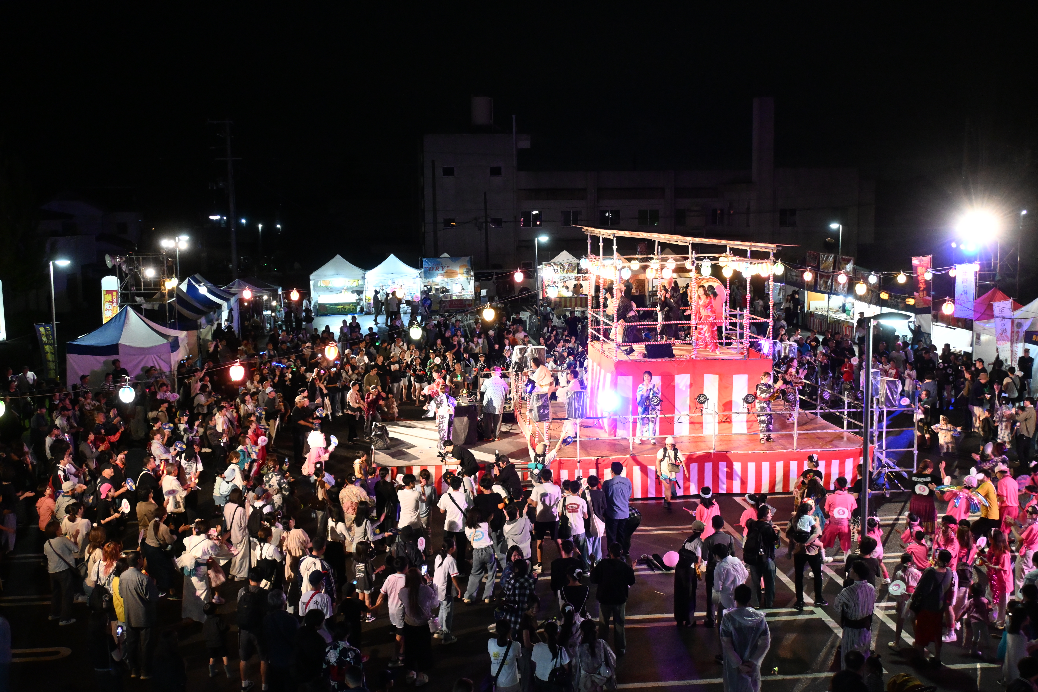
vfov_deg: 32.4
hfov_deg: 47.2
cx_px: 519
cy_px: 346
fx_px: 1189
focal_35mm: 41
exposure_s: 1/60
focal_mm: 27.5
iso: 3200
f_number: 4.5
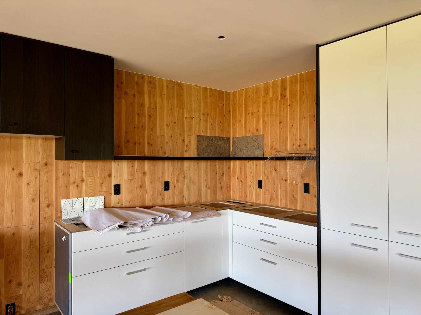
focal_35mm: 24
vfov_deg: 56.8
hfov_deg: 71.6
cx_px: 210
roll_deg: -1.1
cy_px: 158
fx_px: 292
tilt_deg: +0.4
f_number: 1.78
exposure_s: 1/121
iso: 64
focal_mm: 6.76
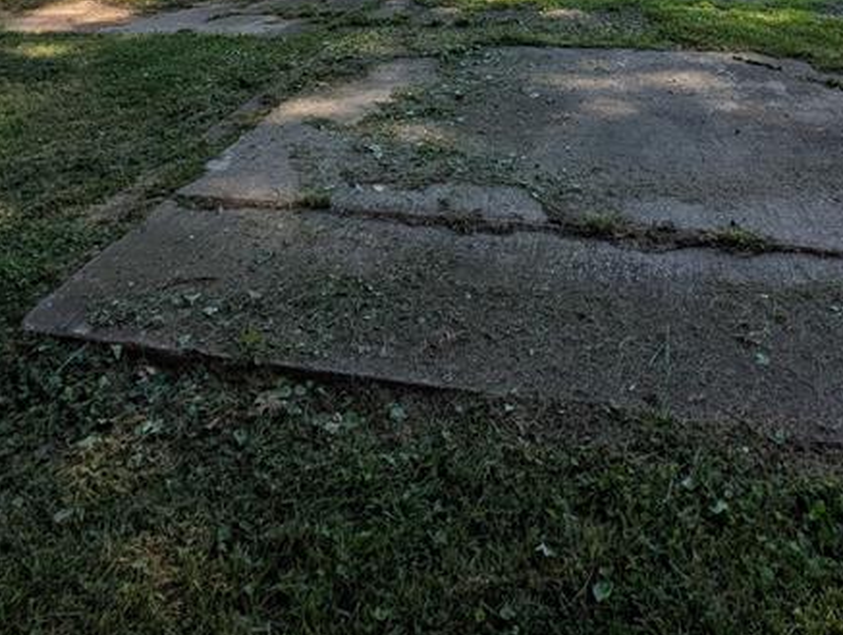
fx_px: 683
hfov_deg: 63.1
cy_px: -91
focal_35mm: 28
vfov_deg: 39.2
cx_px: 482
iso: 38
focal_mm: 2.23
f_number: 1.95
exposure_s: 1/1905
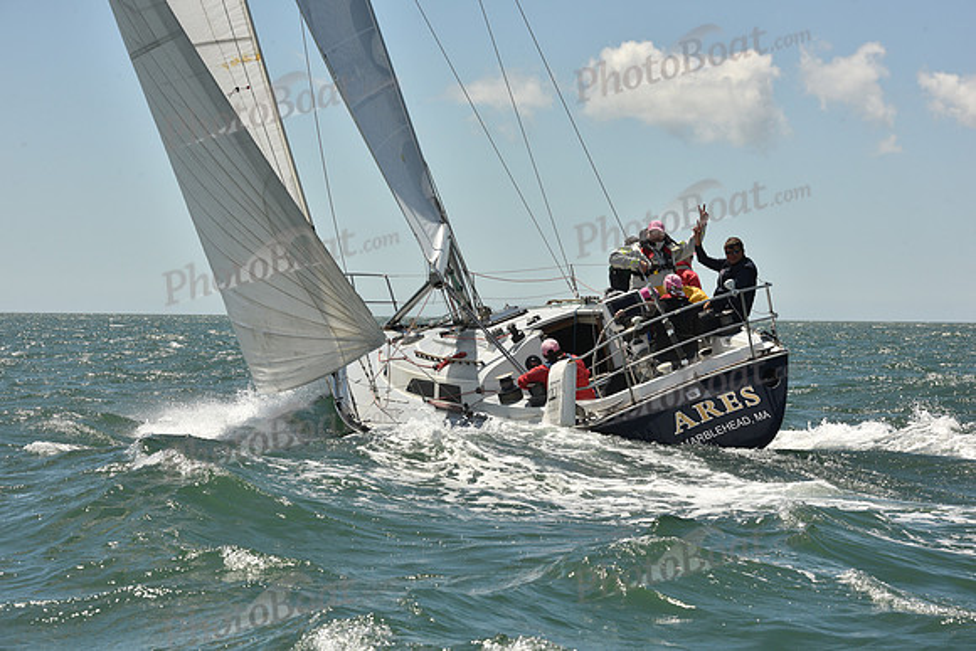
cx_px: 488
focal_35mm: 116
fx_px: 3145
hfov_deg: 17.6
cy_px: 326
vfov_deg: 11.8
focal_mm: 116
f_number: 13
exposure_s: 1/800
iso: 320
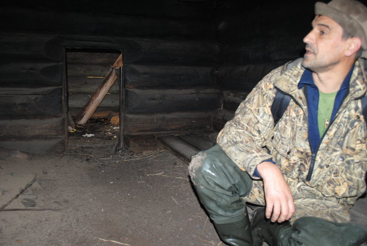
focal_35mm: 33
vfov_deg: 40.1
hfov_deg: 57.2
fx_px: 337
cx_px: 184
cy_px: 123
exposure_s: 1/60
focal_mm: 22
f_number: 3.8
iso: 200
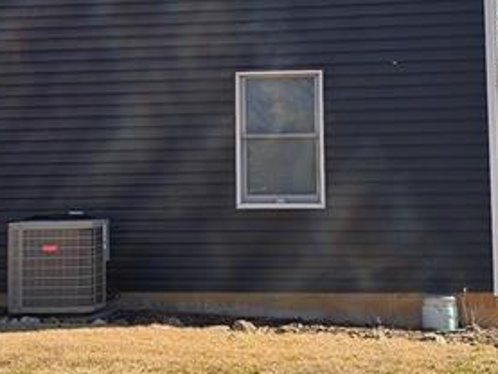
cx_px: 207
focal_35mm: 85
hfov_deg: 23.0
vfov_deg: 17.3
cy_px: 86
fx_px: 1223
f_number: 1.7
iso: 10
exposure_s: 1/501
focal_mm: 6.3
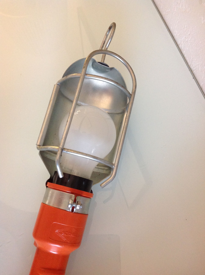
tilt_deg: -68.9
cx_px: 102
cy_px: 138
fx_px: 277
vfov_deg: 52.7
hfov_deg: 40.6
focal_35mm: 35
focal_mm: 4.28
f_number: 2.4
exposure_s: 1/17
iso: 250
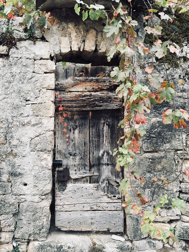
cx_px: 94
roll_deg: -1.7
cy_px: 126
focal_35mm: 29
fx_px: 211
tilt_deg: -1.4
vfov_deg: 61.7
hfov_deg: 48.2
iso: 50
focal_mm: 4.15
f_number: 2.2
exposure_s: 1/33
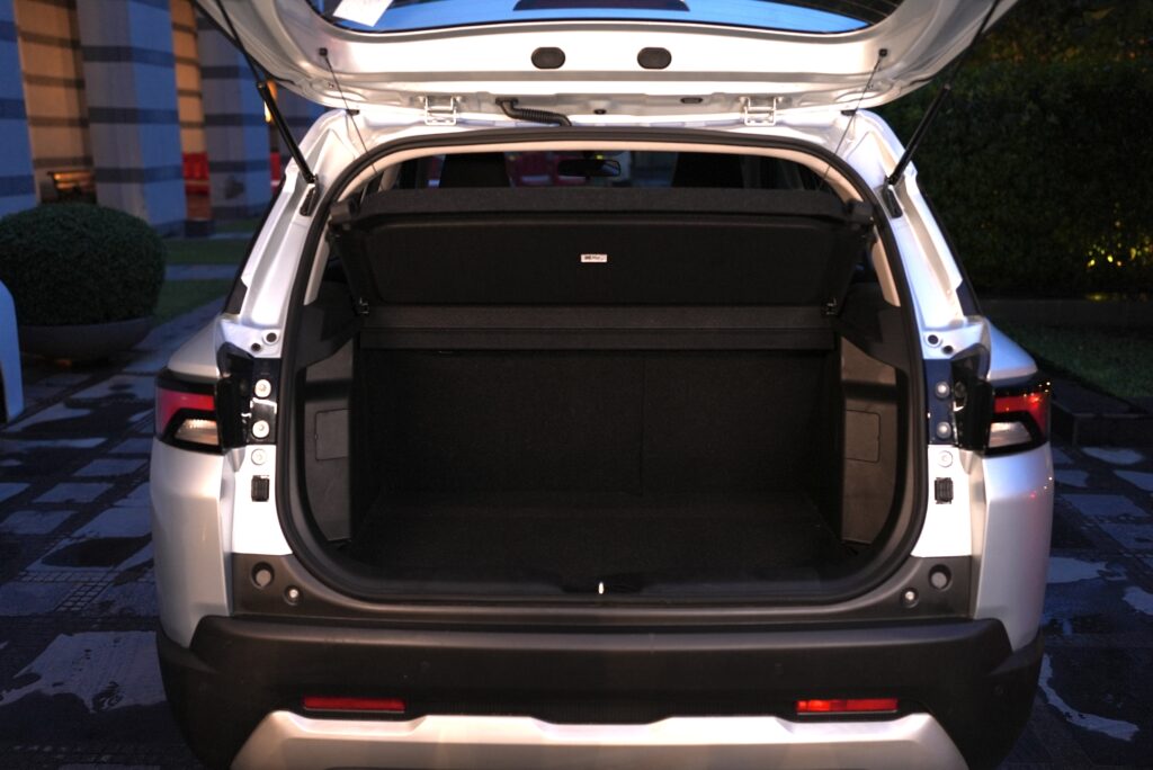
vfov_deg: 37.9
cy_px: 385
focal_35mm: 35
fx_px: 1122
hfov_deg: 54.4
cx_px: 576
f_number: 2.2
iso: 1000
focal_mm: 35
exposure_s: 1/100
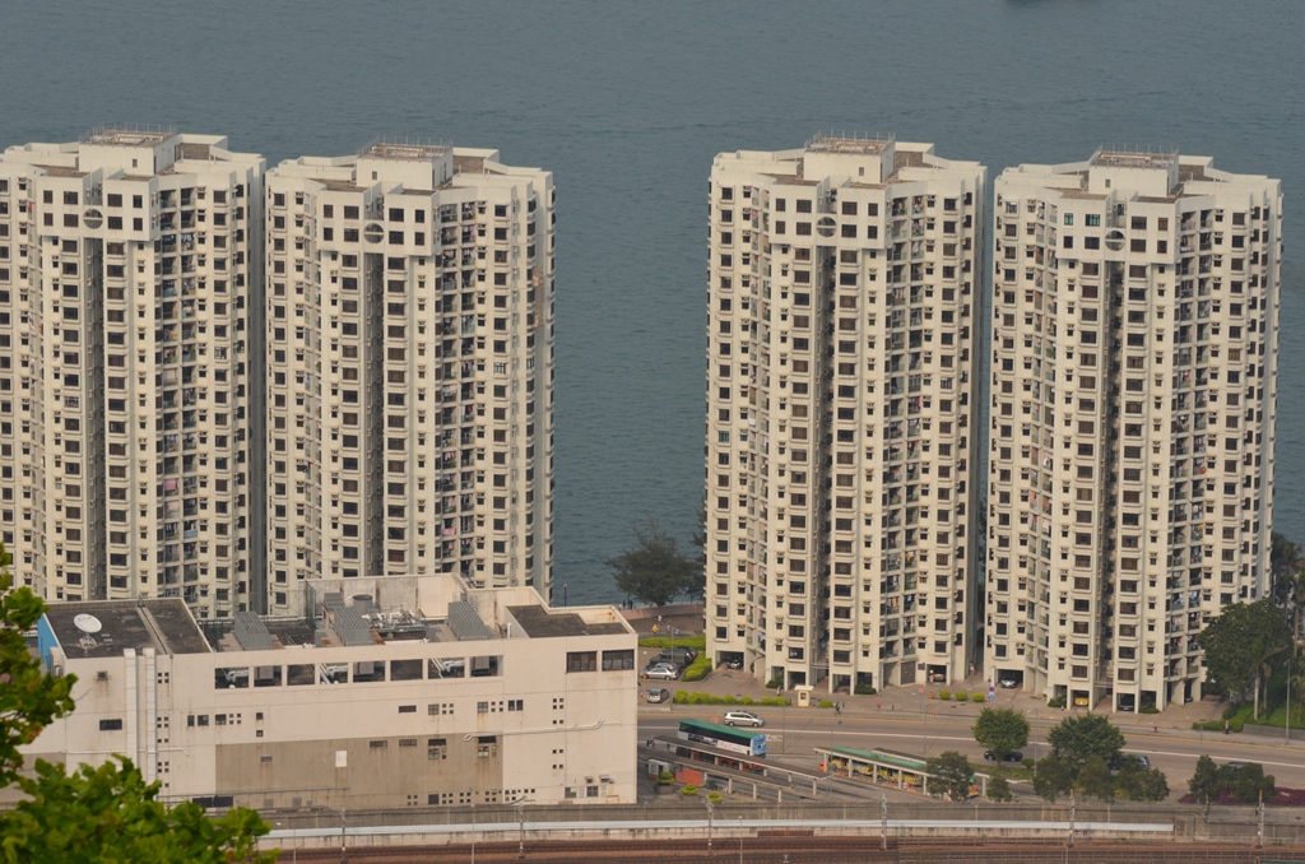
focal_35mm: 168
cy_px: 432
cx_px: 652
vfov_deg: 8.1
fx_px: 6077
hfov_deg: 12.3
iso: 100
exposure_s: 1/250
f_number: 8
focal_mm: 112
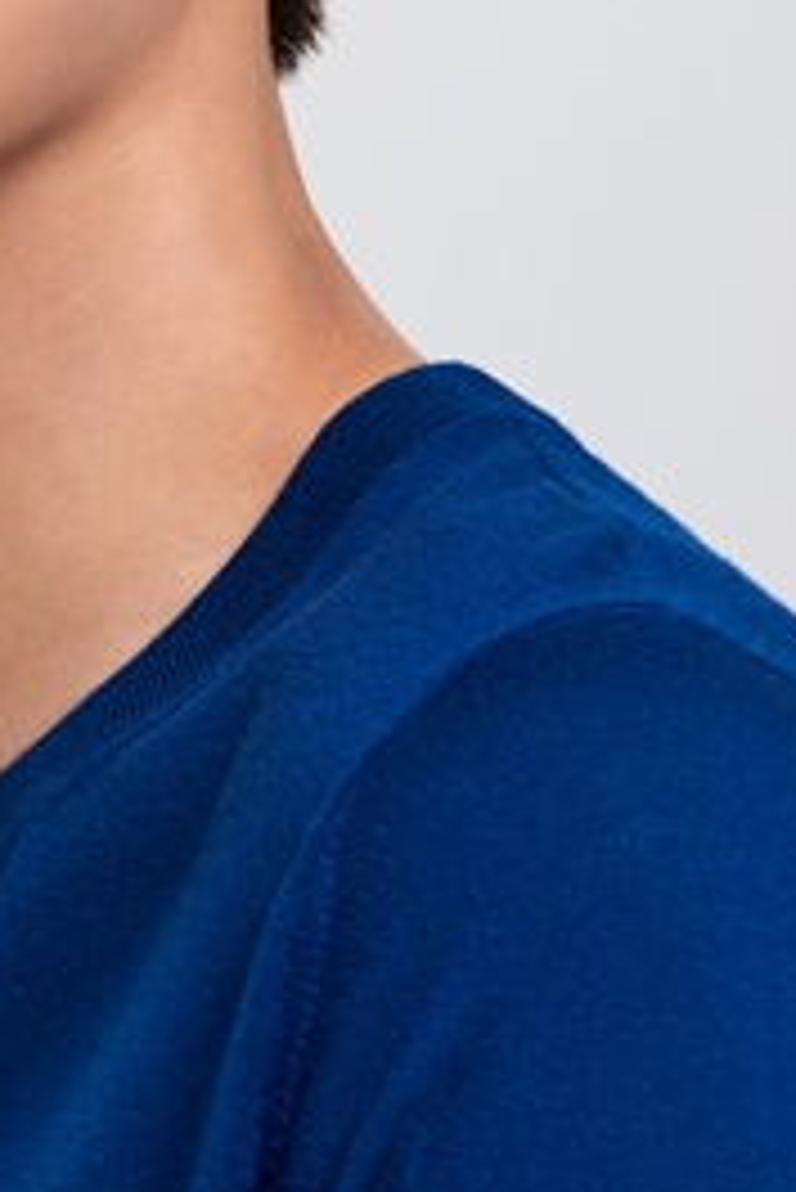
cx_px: 4
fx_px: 18746
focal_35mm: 566
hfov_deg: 2.4
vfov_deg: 3.6
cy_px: 457
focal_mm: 200
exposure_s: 1/125
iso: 200
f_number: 13
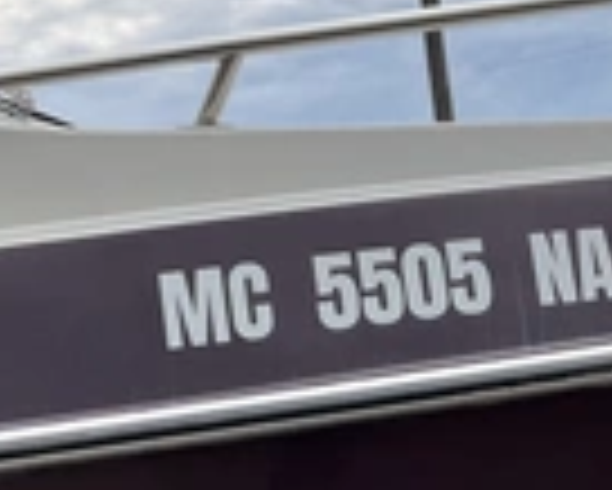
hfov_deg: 22.7
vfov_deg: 17.8
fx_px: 1504
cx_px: 482
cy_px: 557
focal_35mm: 83
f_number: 1.8
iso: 25
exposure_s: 1/574
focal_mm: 3
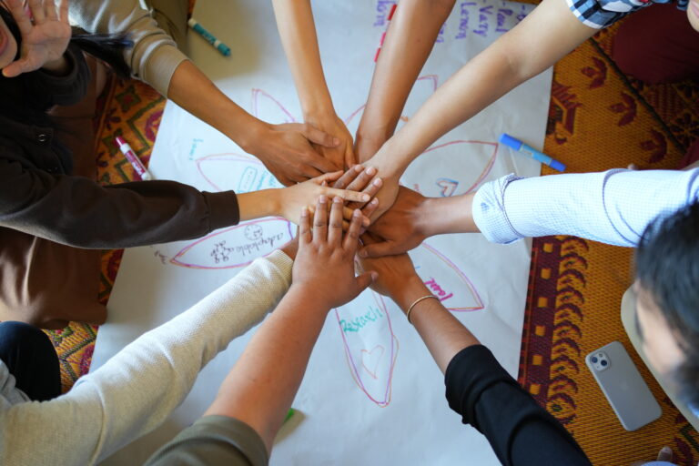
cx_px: 350
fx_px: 680
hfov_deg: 54.4
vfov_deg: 37.9
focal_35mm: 35
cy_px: 233
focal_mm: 35
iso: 1250
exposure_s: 1/125
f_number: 2.5
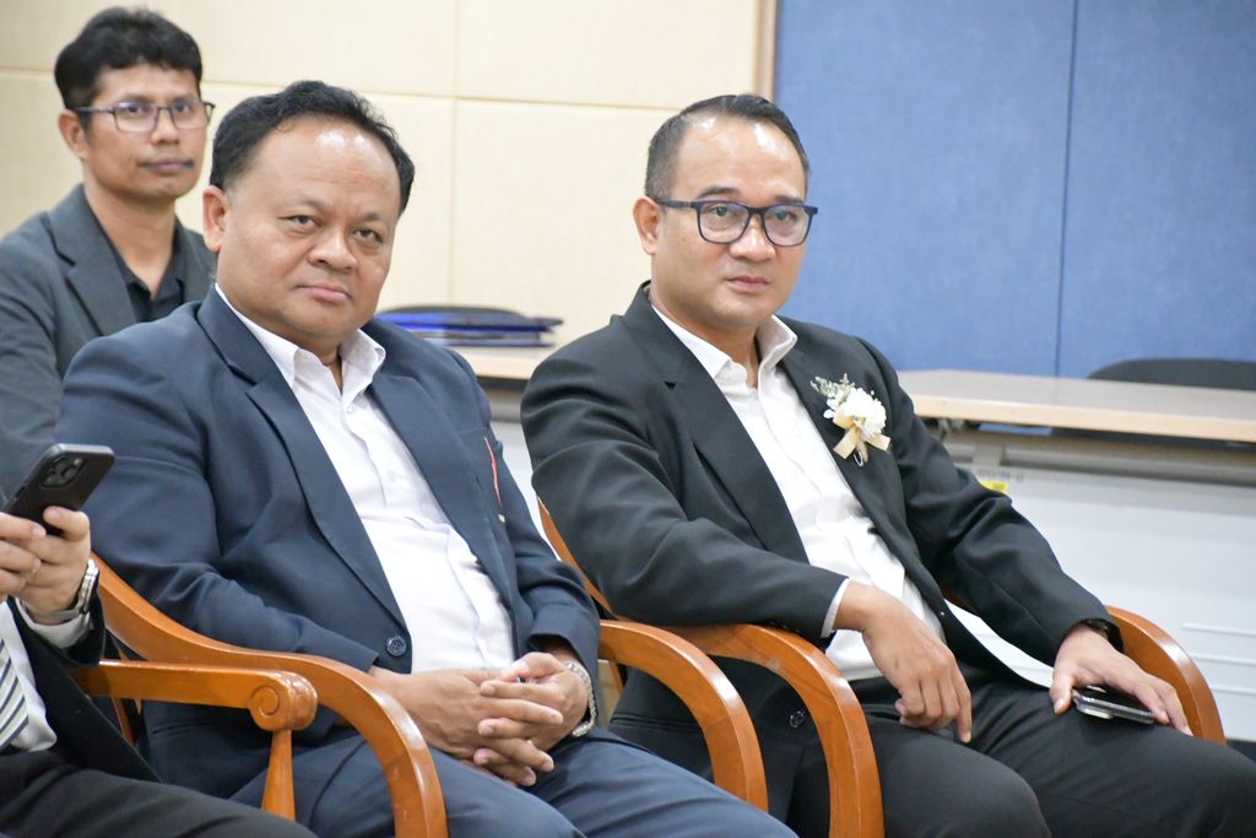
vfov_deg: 5.9
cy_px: 419
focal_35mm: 232
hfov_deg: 8.9
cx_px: 628
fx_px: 8095
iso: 12800
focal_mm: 155
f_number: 6
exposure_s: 1/125
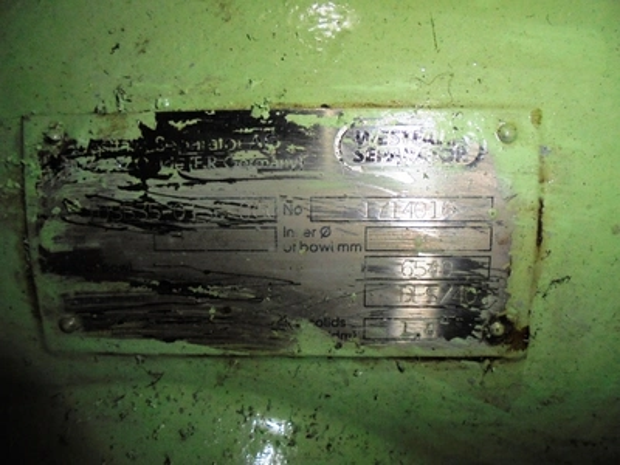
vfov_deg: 53.1
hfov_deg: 67.3
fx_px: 466
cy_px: 232
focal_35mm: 26
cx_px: 310
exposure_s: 1/30
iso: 200
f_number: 11.5
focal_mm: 4.6
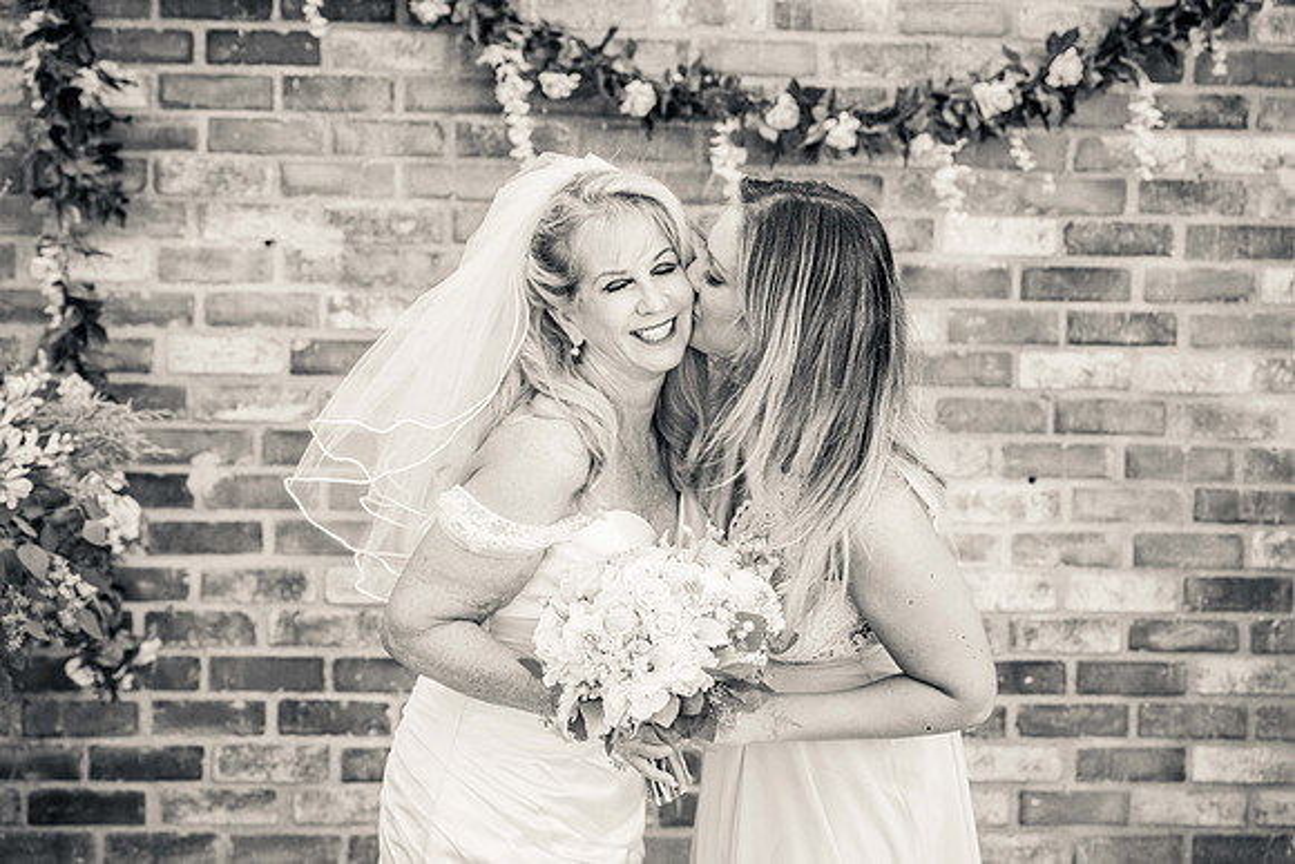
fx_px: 2950
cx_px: 648
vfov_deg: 16.7
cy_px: 432
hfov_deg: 24.8
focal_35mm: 82
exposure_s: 1/1250
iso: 1250
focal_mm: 82
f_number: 5
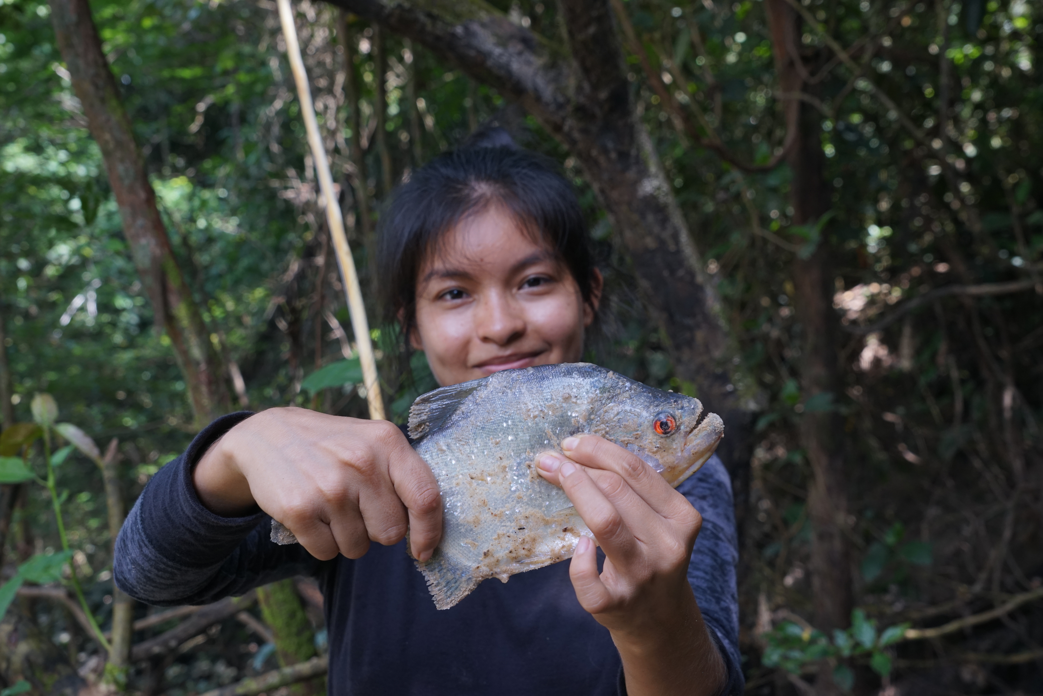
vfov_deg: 27.5
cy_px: 348
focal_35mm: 49
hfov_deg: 40.3
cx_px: 522
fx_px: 1420
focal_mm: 49
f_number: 9
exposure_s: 1/80
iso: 500
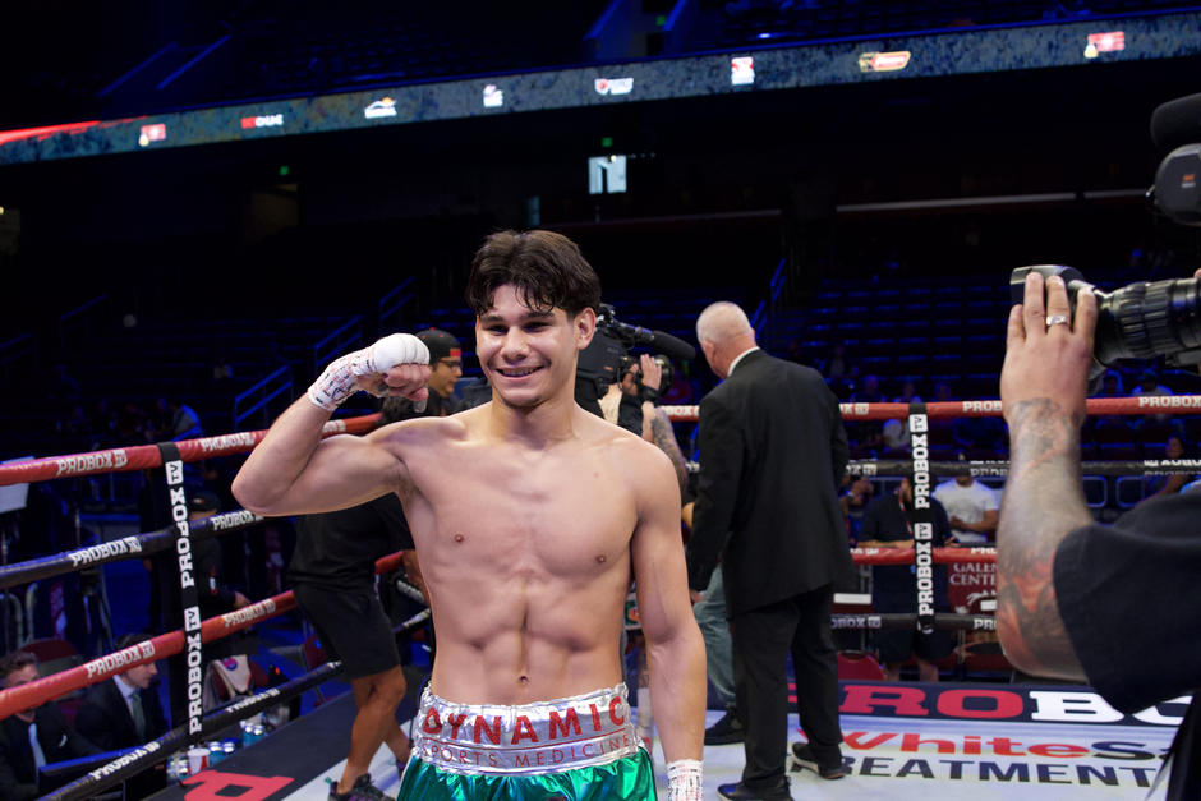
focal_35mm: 36
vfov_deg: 36.9
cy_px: 400
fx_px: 1201
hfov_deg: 53.1
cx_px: 600
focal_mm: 24
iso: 4000
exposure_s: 1/1250
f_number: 3.2
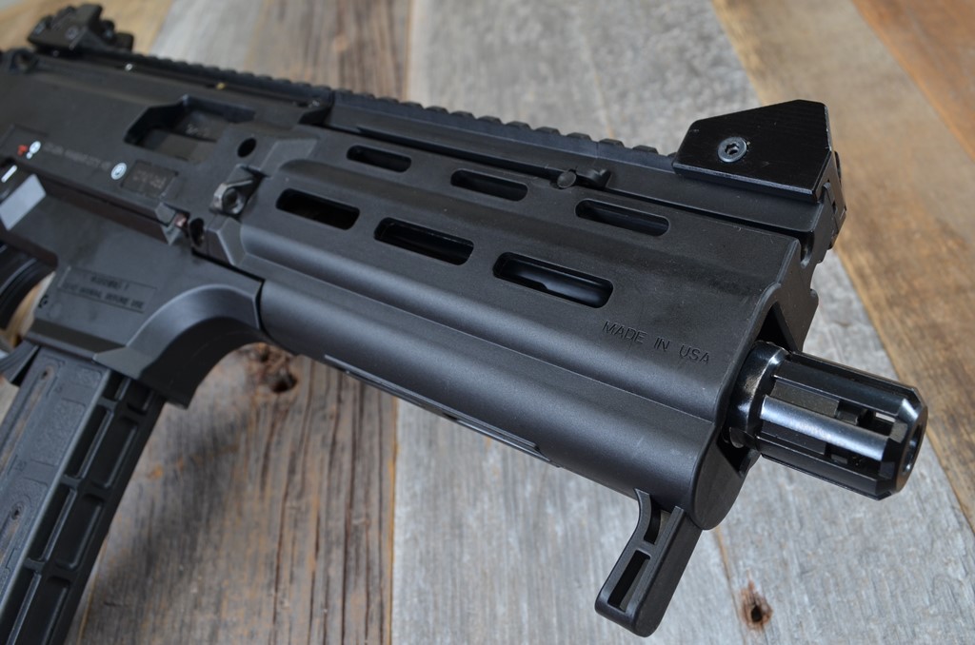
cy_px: 322
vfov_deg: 43.4
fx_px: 811
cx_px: 488
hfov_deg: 62.0
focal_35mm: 30
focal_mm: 20
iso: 200
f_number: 8
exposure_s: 1/25
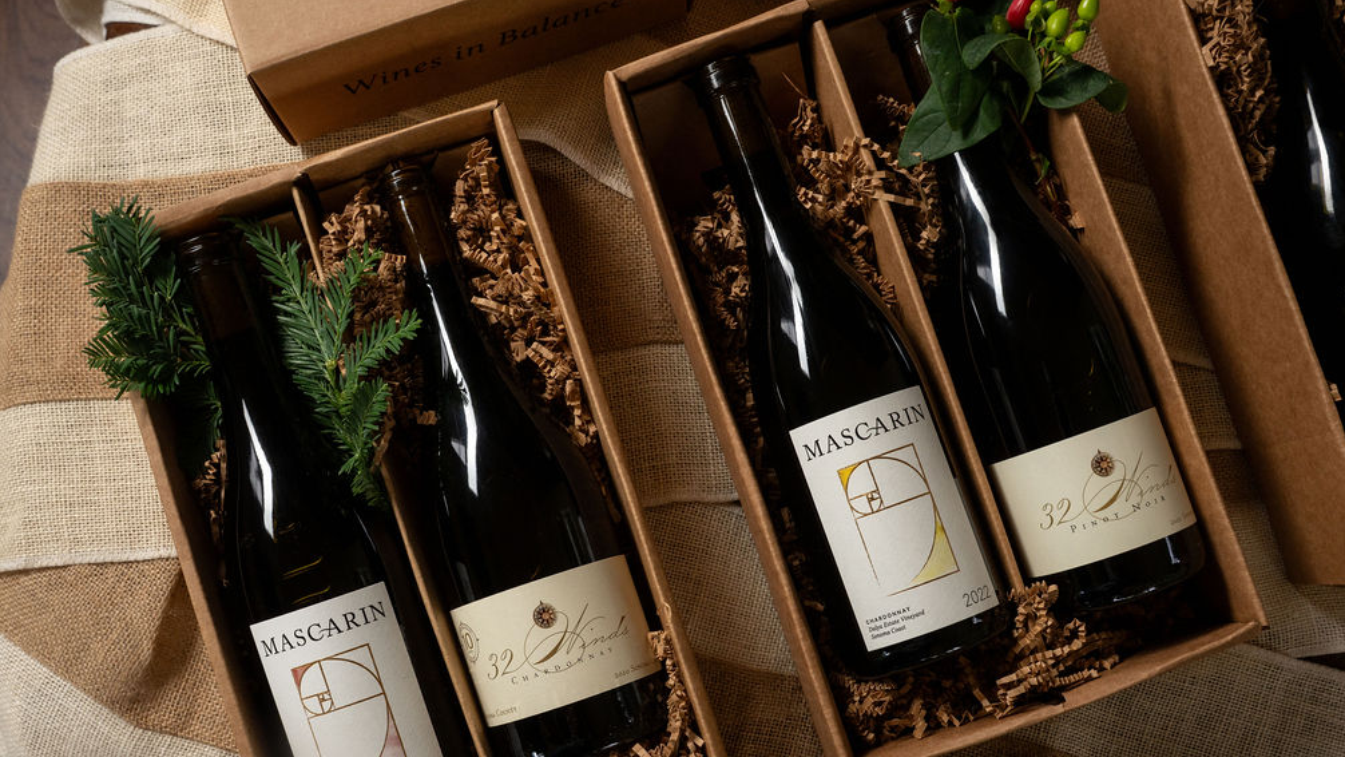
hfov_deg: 48.4
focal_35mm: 42
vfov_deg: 28.2
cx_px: 663
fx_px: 1498
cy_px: 479
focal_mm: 35
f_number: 9
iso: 640
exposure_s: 1/160
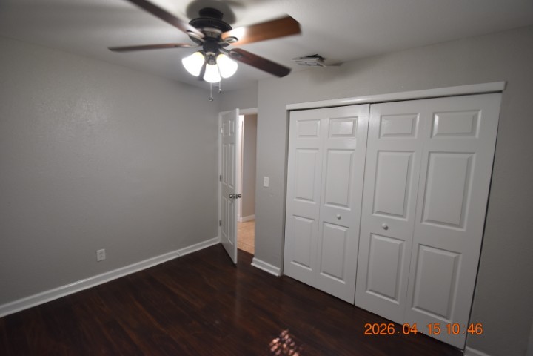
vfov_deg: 77.3
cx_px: 266
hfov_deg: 100.4
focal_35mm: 15
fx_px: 222
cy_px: 178
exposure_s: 1/125
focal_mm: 10
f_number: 3.5
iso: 800
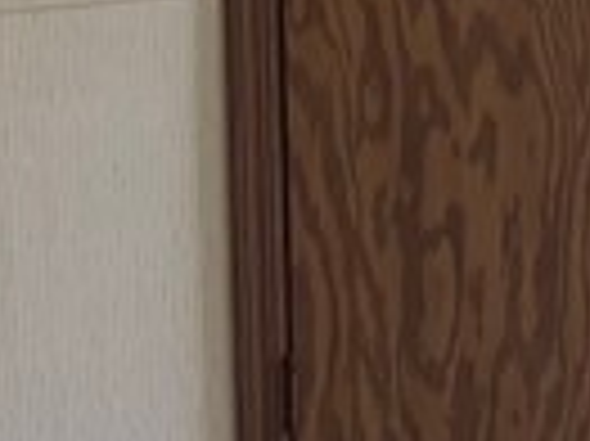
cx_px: 1243
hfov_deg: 9.7
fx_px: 3201
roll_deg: -1.2
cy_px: -346
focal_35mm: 188
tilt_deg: -8.0
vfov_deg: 7.6
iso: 100
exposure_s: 1/120
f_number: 1.78
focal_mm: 6.76
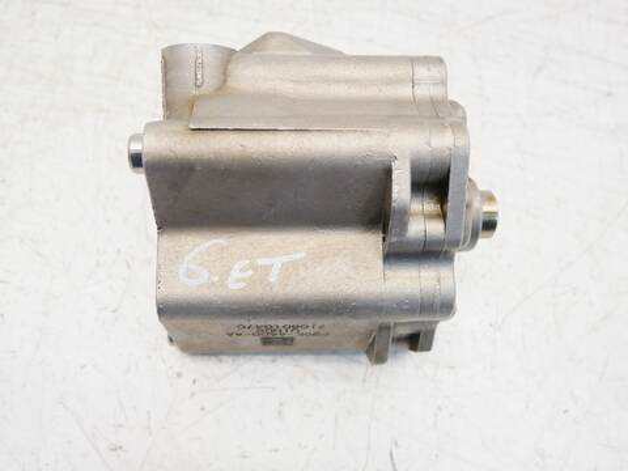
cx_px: 314
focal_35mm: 28
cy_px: 236
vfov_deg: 49.7
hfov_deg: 63.4
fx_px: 508
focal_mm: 14
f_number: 3.7
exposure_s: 1/60
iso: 250
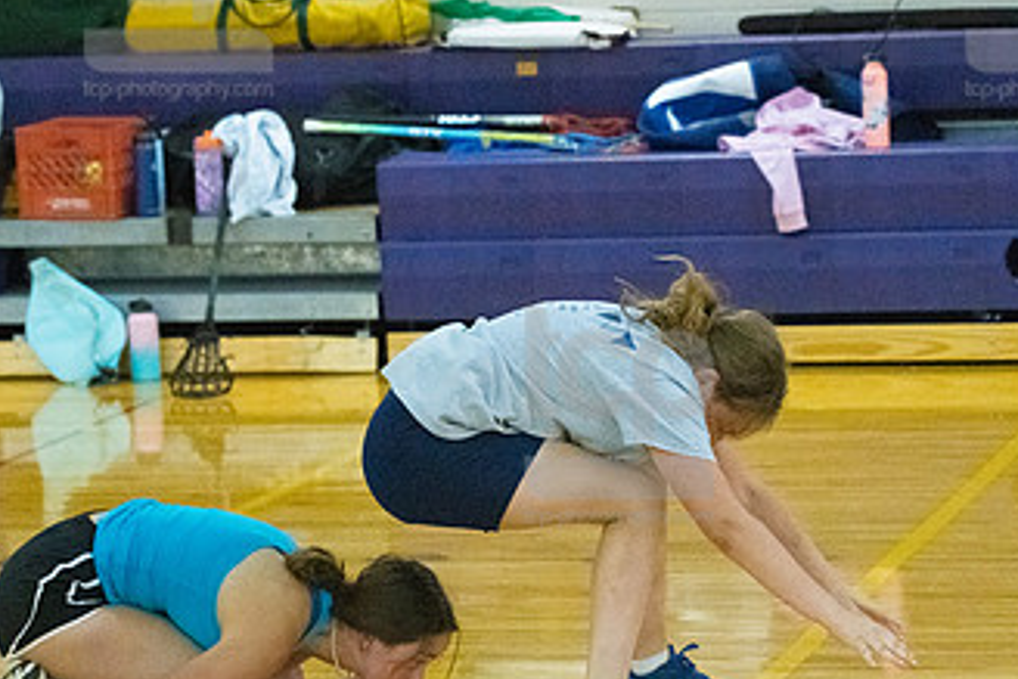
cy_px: 417
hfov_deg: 12.2
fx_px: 4753
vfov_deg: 8.2
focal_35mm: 168
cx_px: 621
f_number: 4.5
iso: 6400
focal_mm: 95
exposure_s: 1/640
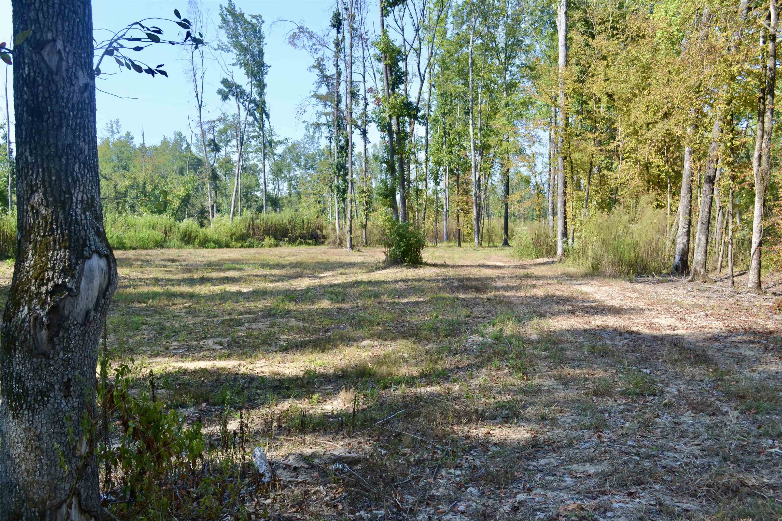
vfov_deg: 40.0
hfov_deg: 57.2
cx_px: 391
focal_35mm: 33
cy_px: 260
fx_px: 717
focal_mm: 22
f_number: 8
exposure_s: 1/125
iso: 110
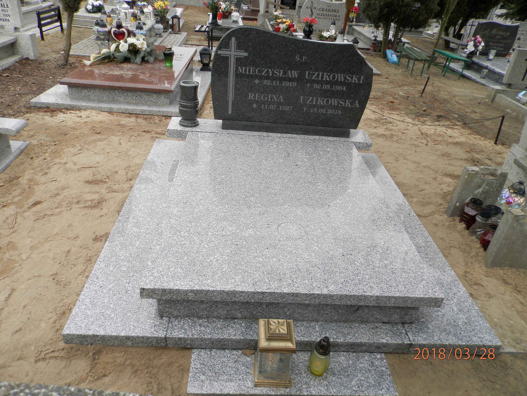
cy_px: 198
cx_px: 264
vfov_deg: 54.9
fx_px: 381
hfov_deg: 69.4
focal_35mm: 25
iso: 80
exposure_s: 1/200
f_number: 3.1
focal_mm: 4.5
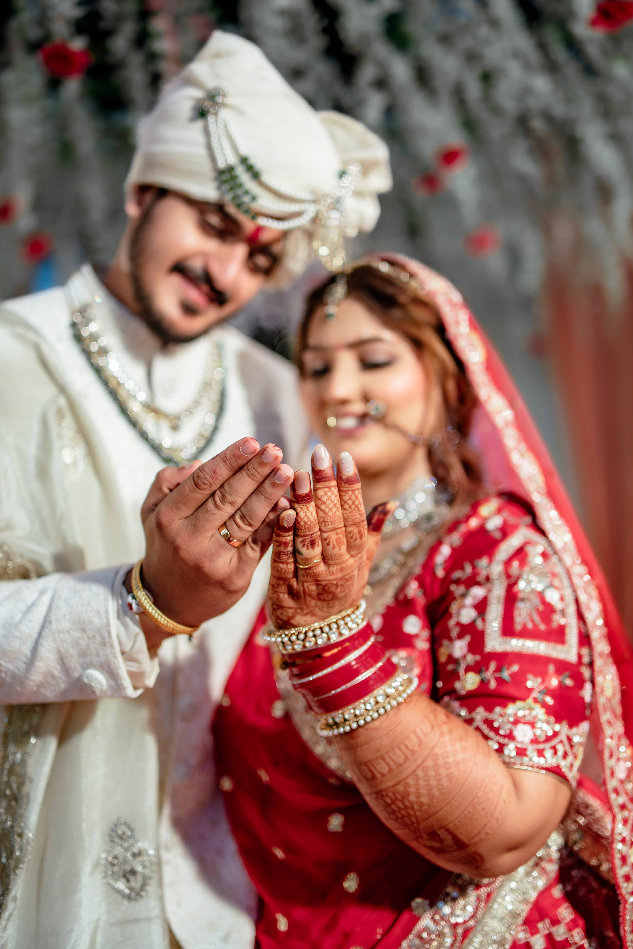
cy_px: 474
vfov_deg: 54.4
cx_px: 316
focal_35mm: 35
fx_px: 923
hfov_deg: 37.9
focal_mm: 35
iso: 160
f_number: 1.4
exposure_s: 1/250
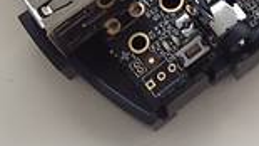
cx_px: 254
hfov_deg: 21.1
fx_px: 673
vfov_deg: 11.8
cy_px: -68
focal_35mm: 98
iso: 64
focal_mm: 4.28
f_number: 2.4
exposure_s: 1/20
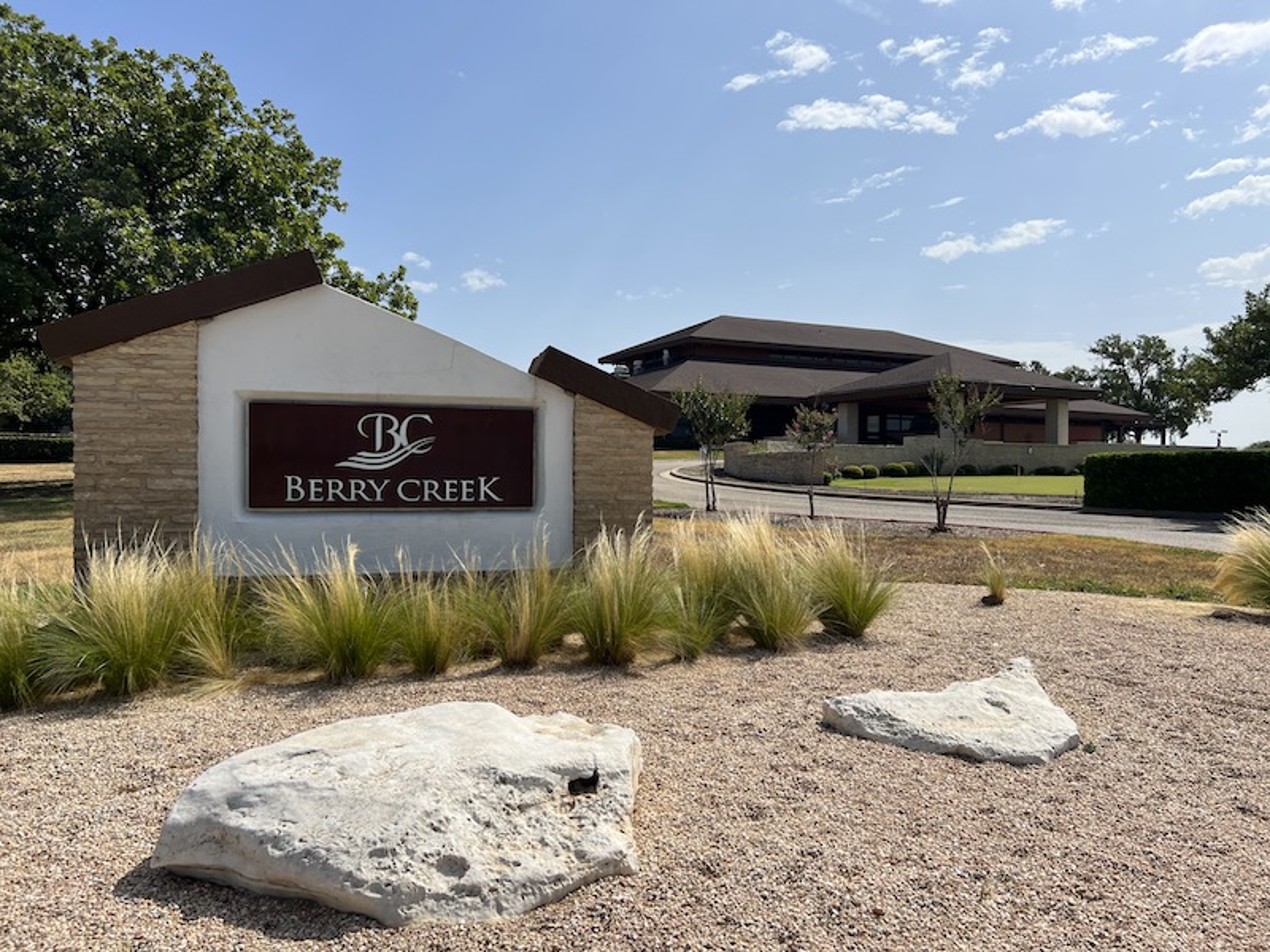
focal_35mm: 26
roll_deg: -0.4
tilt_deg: -0.3
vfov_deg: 53.1
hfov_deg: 67.3
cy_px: 476
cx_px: 635
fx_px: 954
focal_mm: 5.7
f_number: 1.5
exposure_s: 1/8696
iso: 50
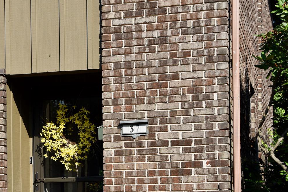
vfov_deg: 12.0
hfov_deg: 17.9
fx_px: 904
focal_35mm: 113
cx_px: 43
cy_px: 182
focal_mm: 55
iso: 200
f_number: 9
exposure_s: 1/320
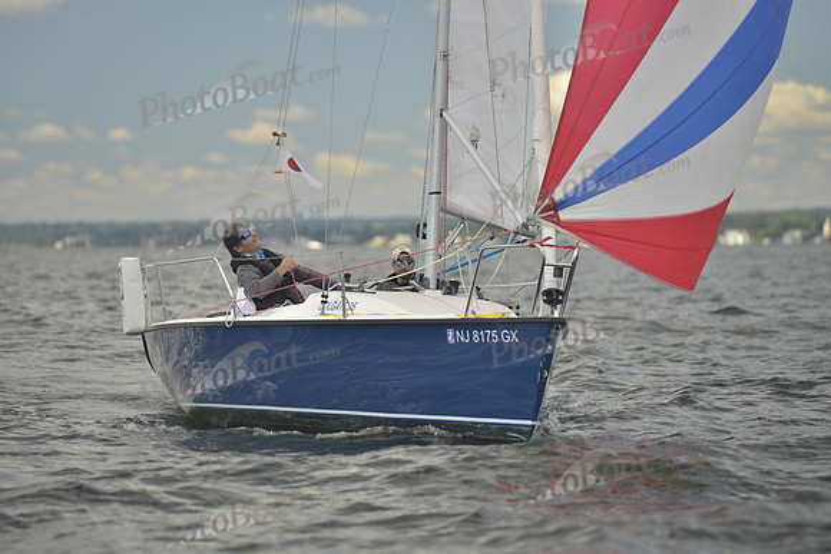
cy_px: 277
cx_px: 416
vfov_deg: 6.9
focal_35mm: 200
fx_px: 4618
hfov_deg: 10.3
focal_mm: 200
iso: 200
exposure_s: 1/800
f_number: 4
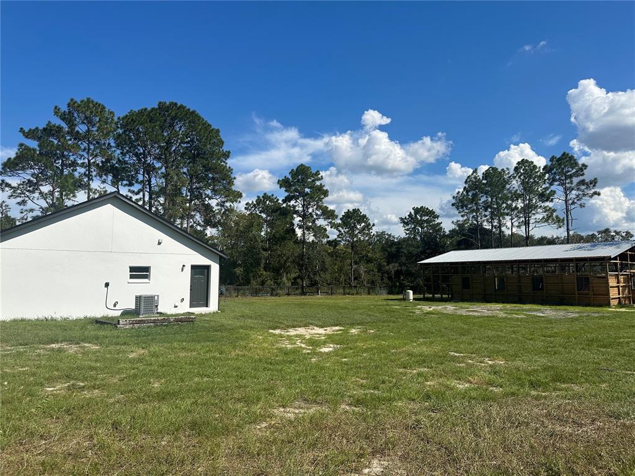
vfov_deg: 56.8
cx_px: 318
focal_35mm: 24
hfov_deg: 71.6
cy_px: 238
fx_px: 440
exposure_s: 1/7042
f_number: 1.78
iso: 80
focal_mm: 6.86
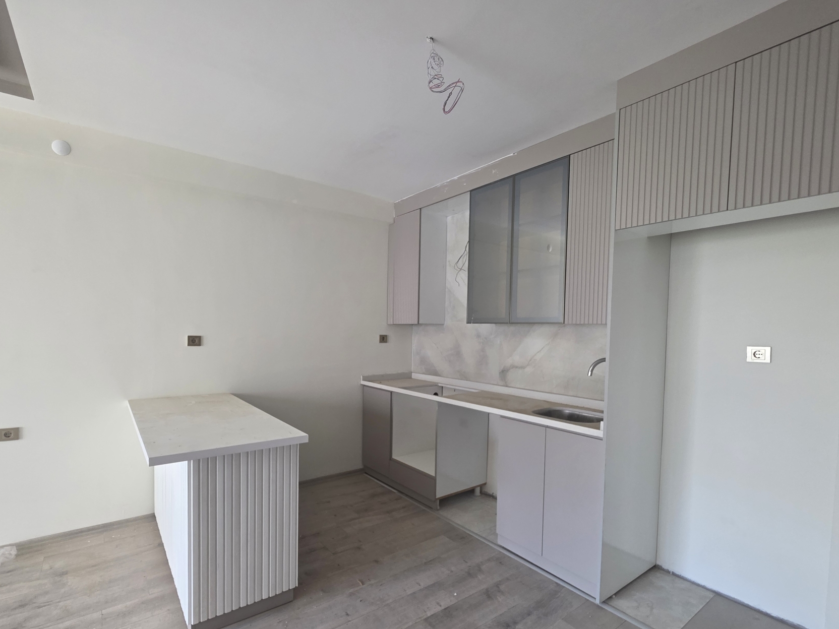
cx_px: 385
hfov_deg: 94.3
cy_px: 344
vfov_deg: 77.9
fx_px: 388
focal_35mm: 16
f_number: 1.9
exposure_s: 1/100
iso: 200
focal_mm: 2.2
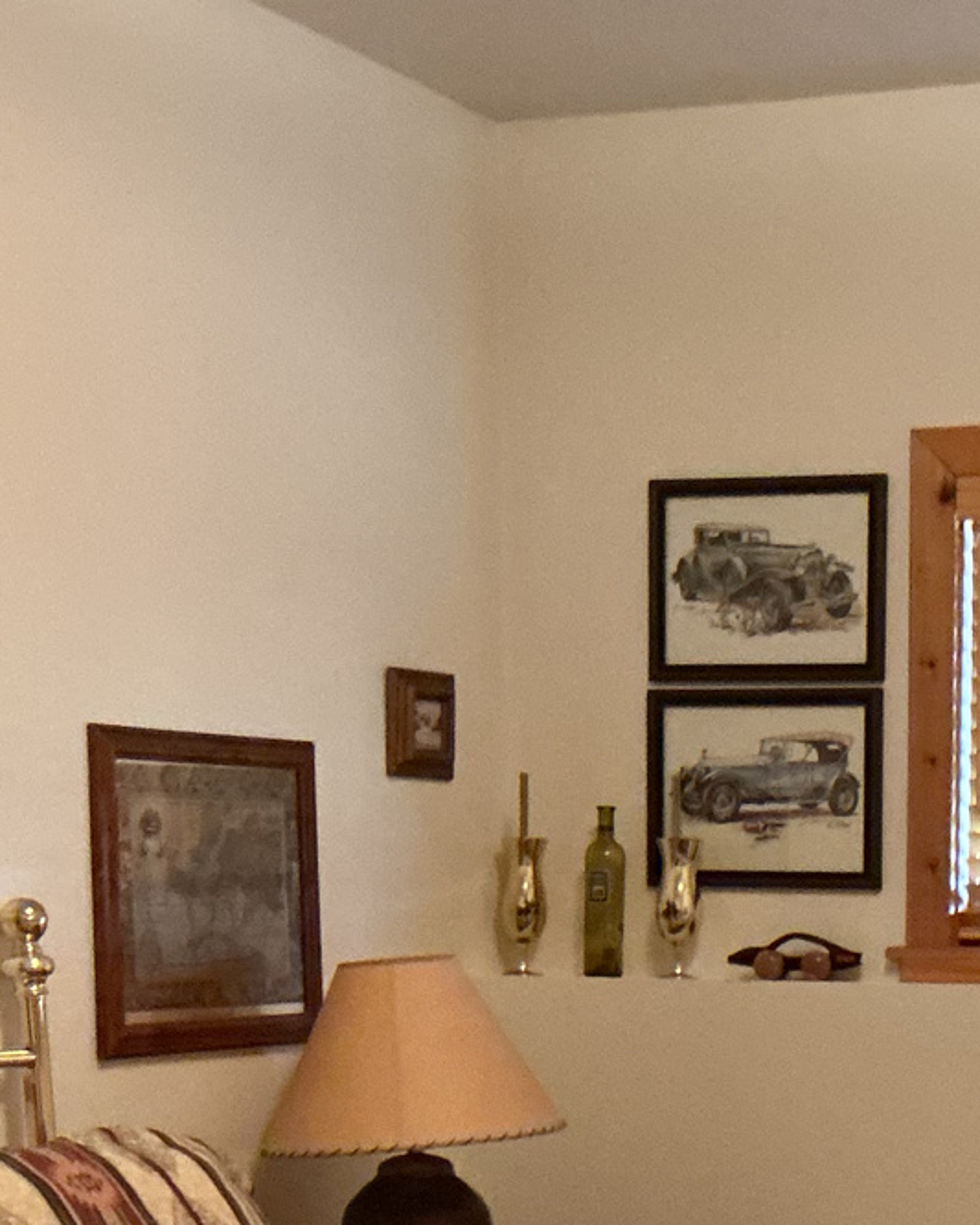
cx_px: 947
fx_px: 3153
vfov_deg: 21.3
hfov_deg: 17.3
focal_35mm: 87
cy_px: 1194
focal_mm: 3
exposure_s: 1/30
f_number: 1.8
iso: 400
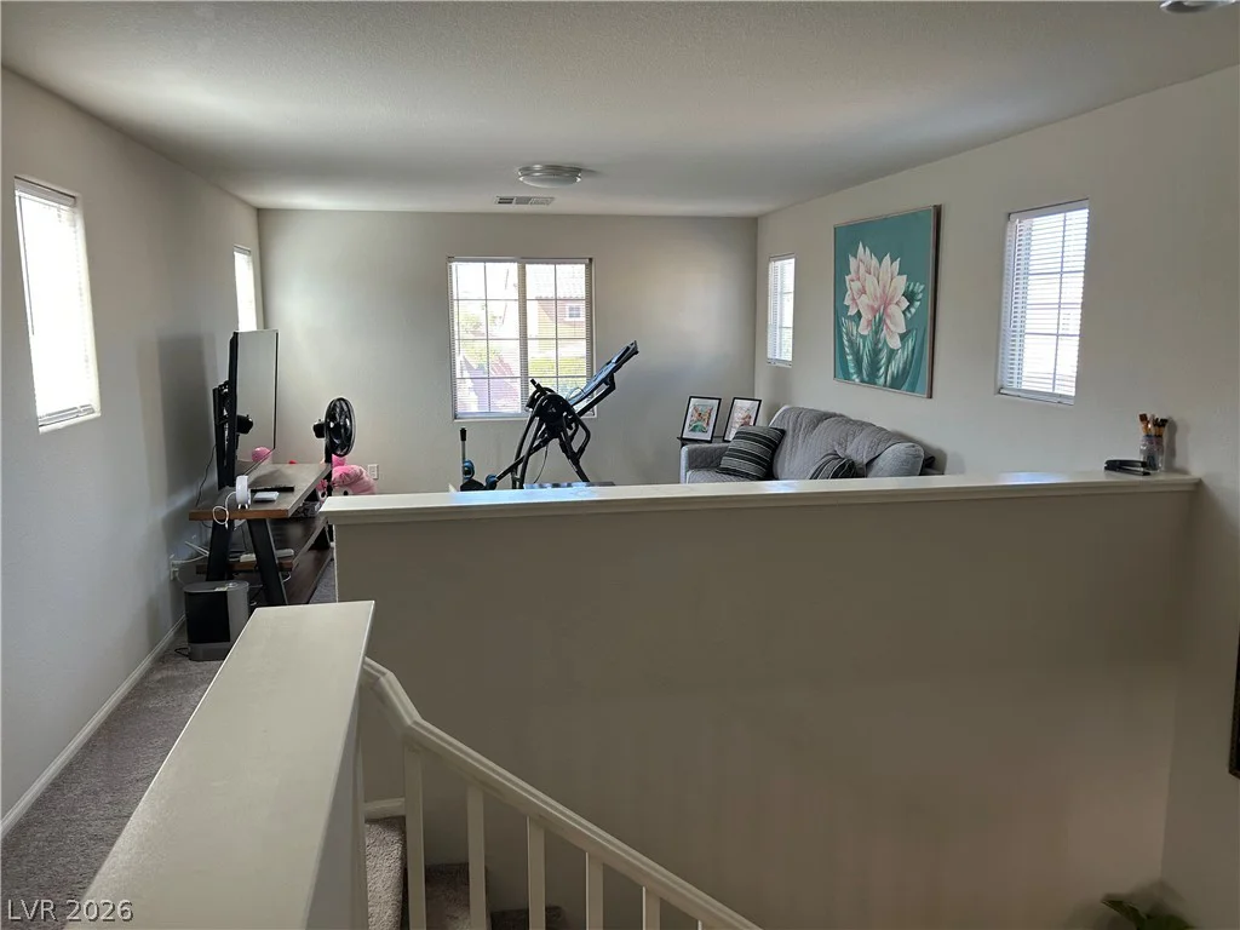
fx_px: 931
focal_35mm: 26
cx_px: 620
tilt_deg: -8.1
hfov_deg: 67.3
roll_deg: +0.6
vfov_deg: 53.1
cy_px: 465
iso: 80
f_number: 1.5
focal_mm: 5.7
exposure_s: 1/120
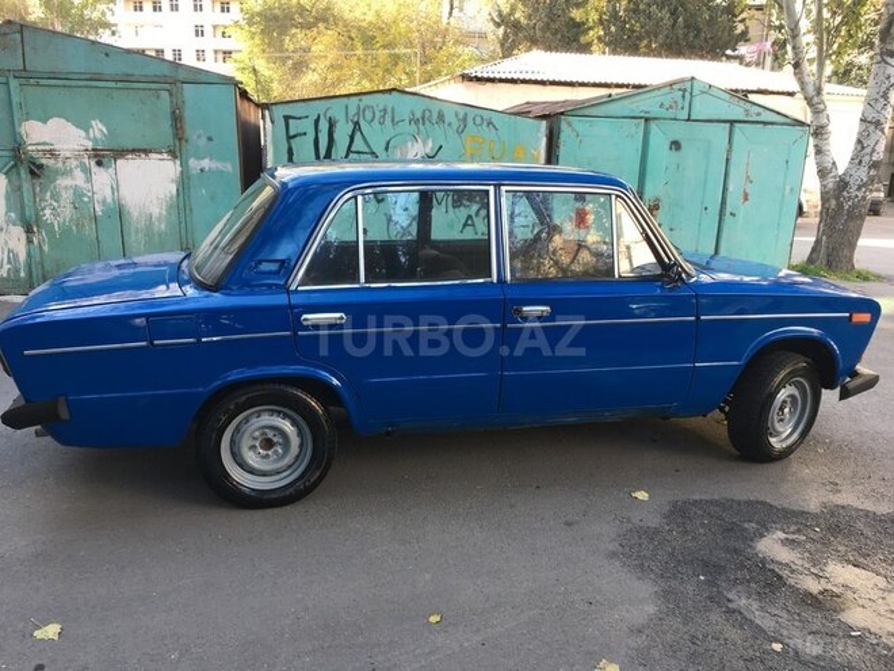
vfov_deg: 48.2
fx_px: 749
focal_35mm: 29
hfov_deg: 61.7
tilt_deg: -13.9
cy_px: 336
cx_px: 447
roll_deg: -1.8
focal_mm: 4.15
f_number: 2.2
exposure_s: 1/100
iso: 40
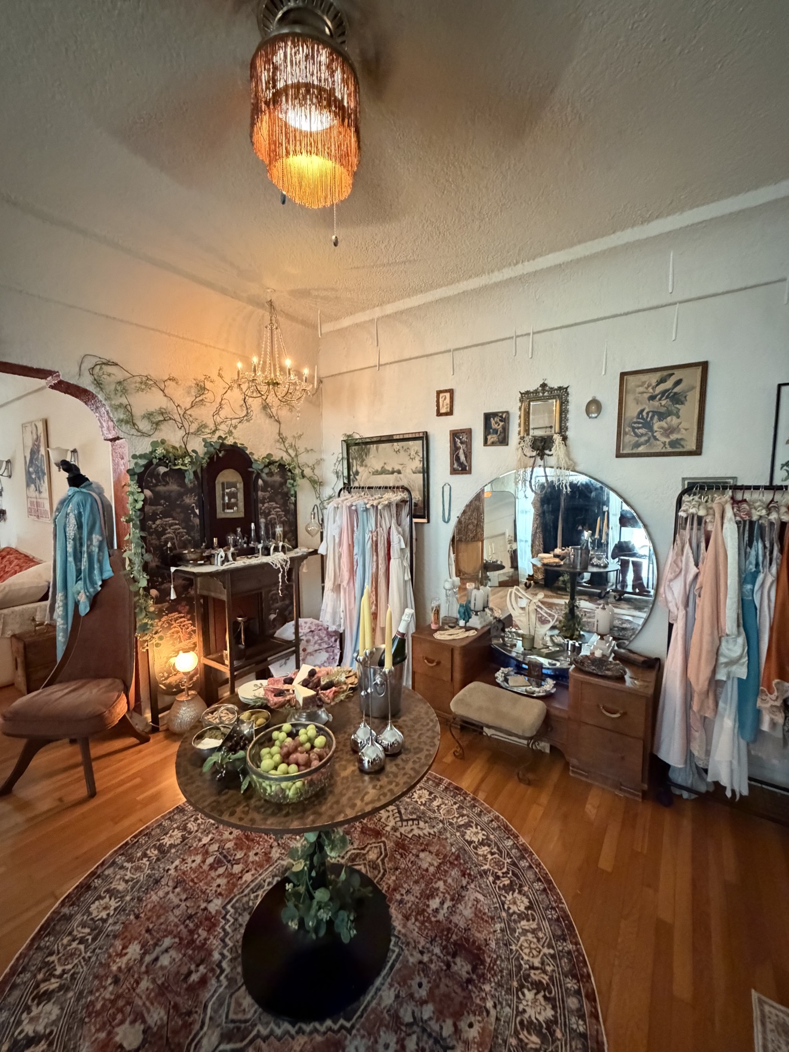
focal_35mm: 14
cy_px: 526
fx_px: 425
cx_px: 394
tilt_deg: -4.0
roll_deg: +0.1
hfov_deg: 85.7
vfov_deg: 102.1
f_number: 2.2
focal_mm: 2.22
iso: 2500
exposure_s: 1/22
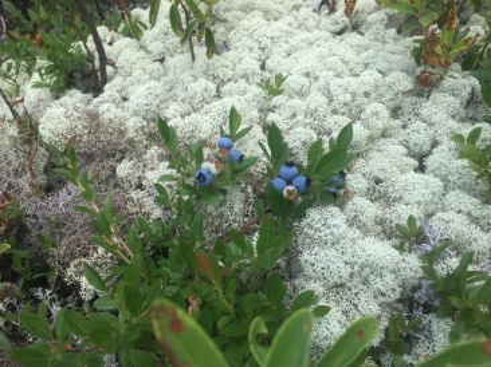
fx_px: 411
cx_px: 246
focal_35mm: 29
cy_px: 184
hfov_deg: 61.7
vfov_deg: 48.2
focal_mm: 4.15
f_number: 2.2
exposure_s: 1/591
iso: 25
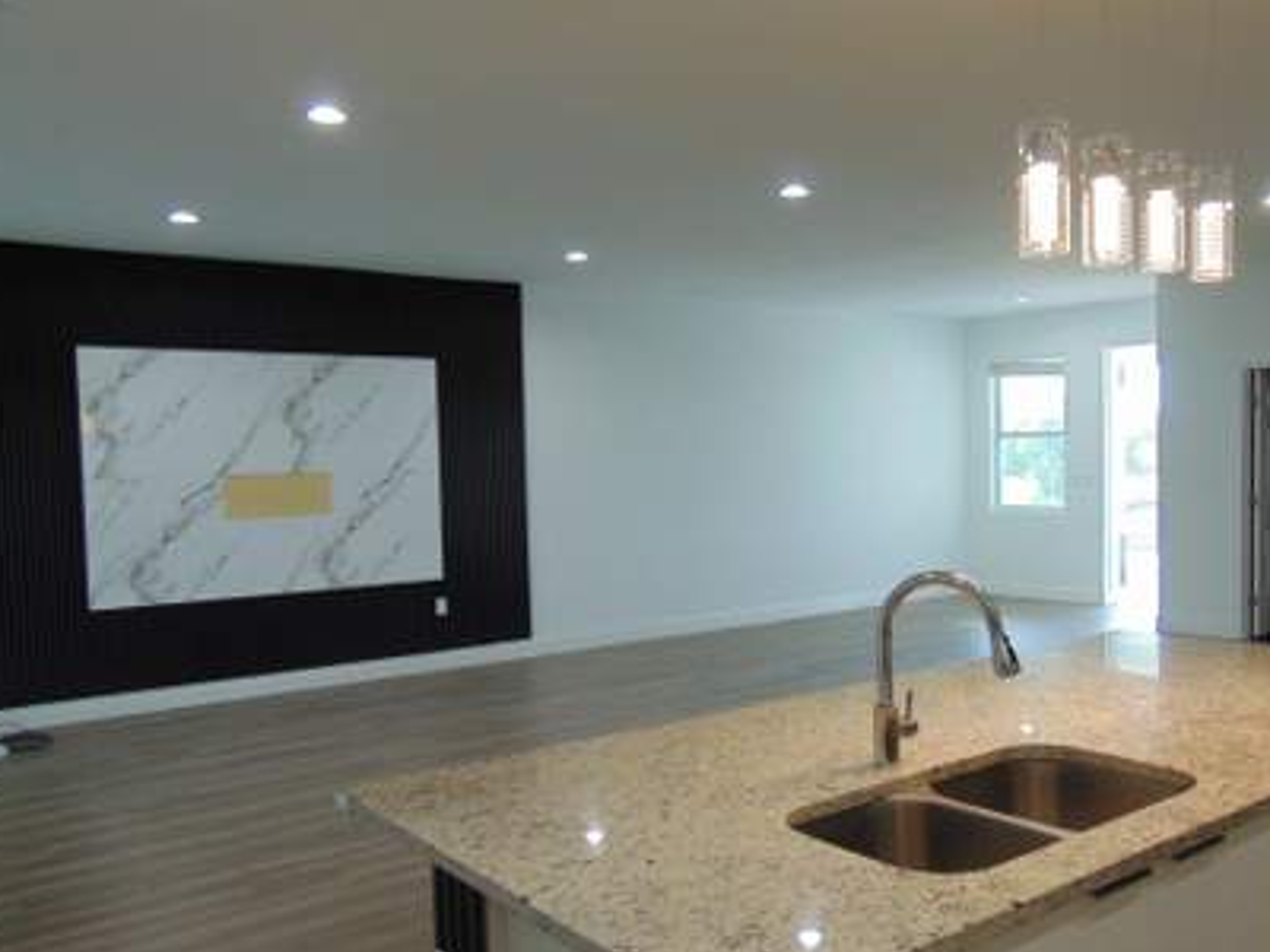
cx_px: 689
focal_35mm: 30
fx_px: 1101
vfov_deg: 46.7
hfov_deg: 59.9
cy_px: 517
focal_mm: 4.5
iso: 100
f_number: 3
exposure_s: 1/30
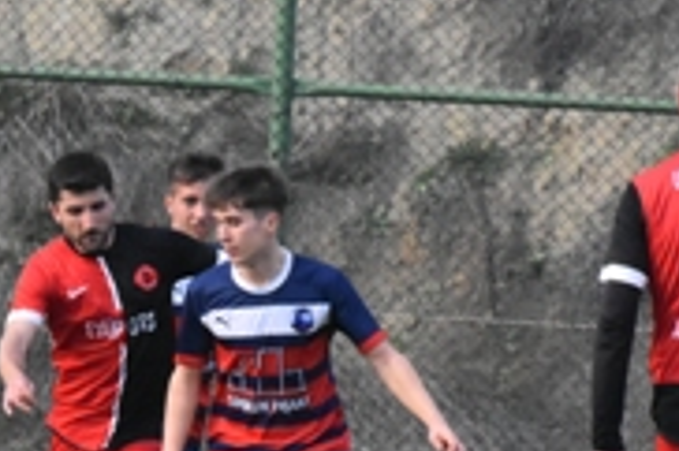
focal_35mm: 1267
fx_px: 23875
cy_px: 539
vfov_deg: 1.1
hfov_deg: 1.6
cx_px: -22
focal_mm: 240
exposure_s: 1/2000
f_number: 11
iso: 6400
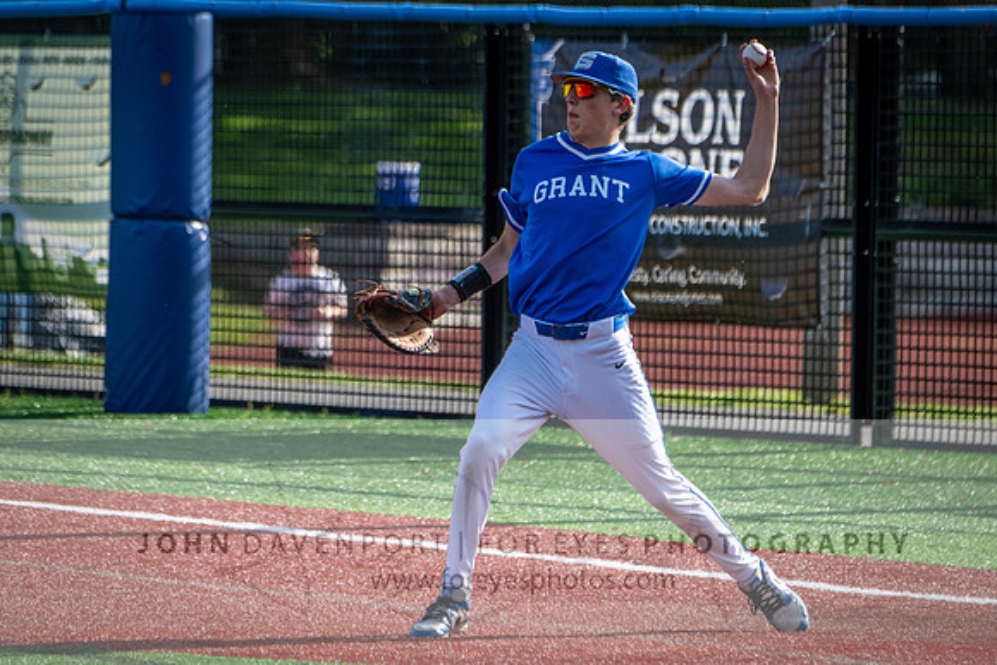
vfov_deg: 3.1
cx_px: 493
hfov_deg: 4.6
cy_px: 272
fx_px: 12491
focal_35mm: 451
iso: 900
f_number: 5.6
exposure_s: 1/2000
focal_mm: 320
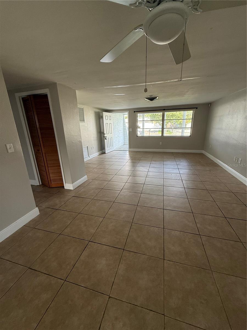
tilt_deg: -15.3
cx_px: 124
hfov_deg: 85.7
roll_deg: +1.0
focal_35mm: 14
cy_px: 165
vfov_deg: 102.1
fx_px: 133
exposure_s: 1/99
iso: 100
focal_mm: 2.22
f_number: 2.2
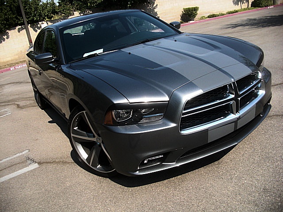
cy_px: 106
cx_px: 142
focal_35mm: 36
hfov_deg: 51.4
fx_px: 294
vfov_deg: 39.7
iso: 50
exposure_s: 1/640
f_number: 2.8
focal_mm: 6.3
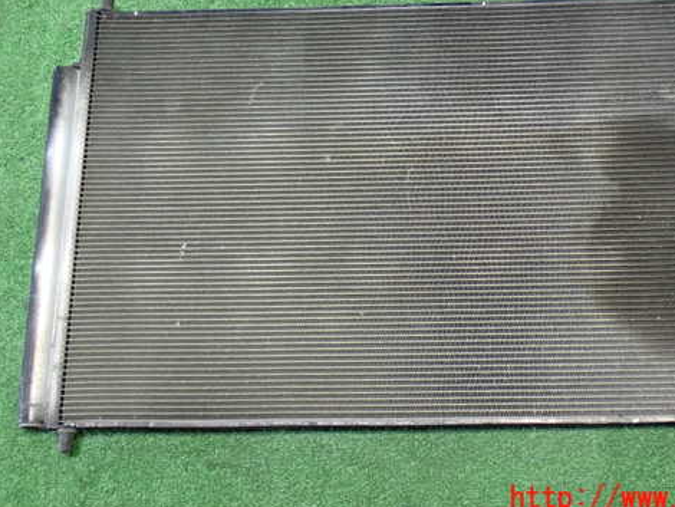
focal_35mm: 60
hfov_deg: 32.1
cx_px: 404
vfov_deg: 24.4
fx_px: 1171
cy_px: 194
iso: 800
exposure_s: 1/40
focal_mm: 8.4
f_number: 3.1
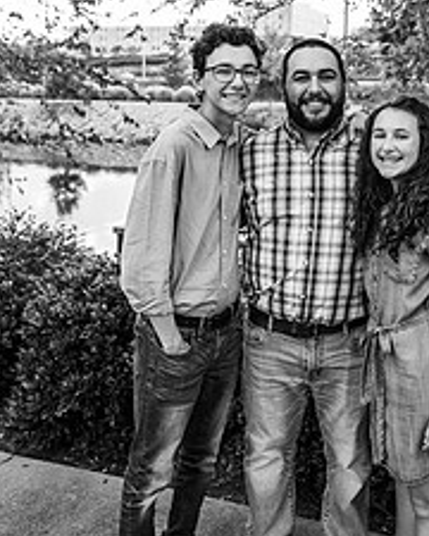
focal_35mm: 45
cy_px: 172
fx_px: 714
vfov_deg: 40.6
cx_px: 315
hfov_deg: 32.9
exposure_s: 1/200
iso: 500
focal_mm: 24
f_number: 3.2
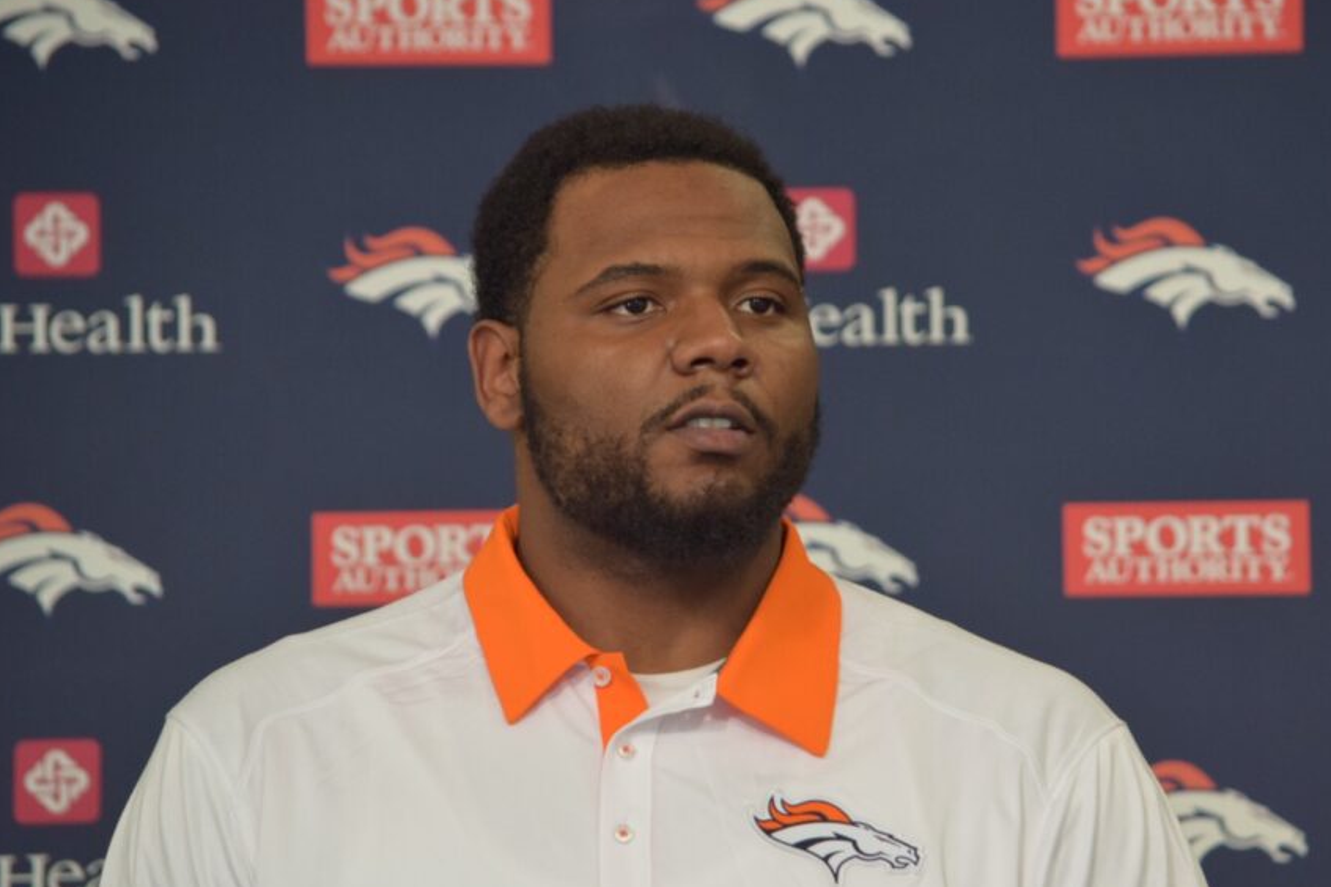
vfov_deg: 4.6
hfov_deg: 6.9
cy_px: 465
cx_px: 741
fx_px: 11076
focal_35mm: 300
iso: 800
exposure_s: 1/125
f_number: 5
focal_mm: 165
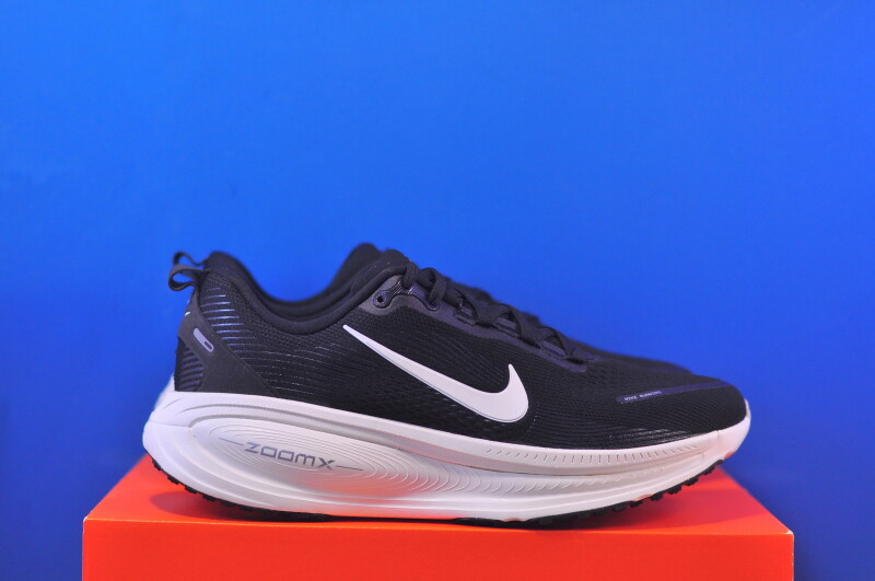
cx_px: 438
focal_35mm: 75
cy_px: 290
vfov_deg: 18.1
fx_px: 1820
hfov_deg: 27.0
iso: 250
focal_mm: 50
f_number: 2.5
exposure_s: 1/320
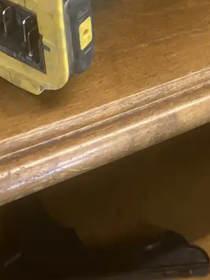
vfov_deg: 24.4
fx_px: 574
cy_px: -70
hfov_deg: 20.6
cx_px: 142
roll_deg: -5.6
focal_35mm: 71
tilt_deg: -27.2
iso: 320
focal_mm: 3.99
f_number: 1.8
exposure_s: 1/50
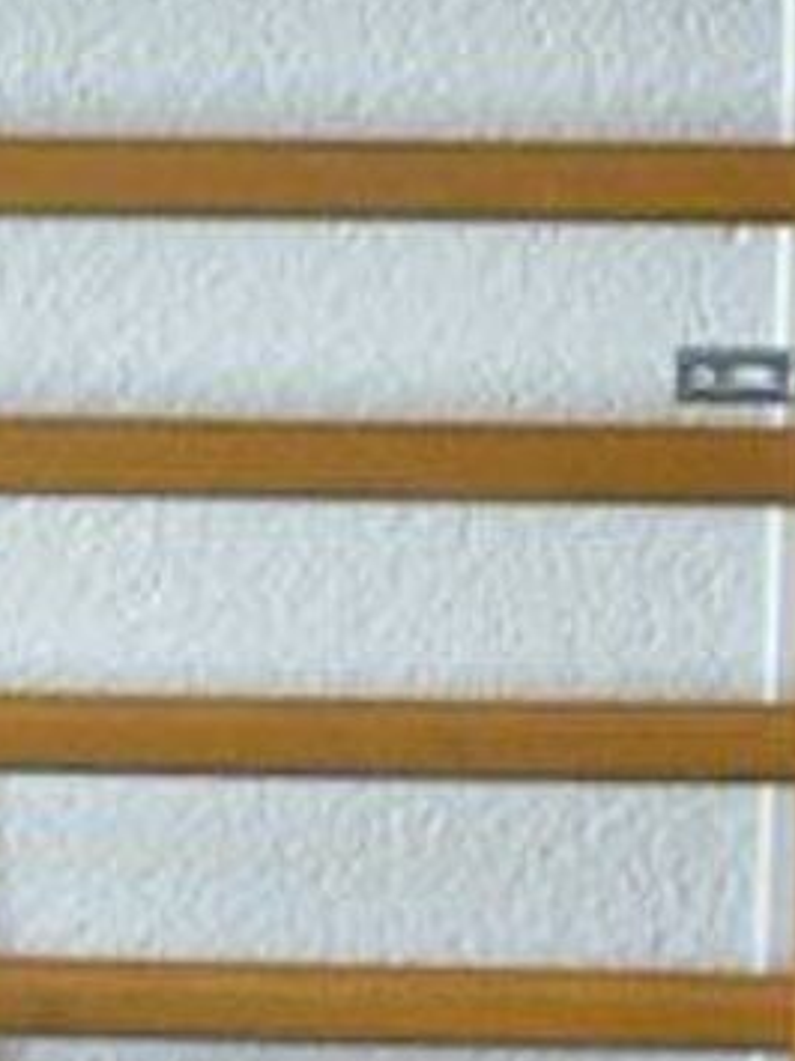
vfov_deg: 14.1
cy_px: 253
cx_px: 415
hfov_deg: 10.7
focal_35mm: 139
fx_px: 4259
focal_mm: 6.1
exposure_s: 1/30
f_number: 5.6
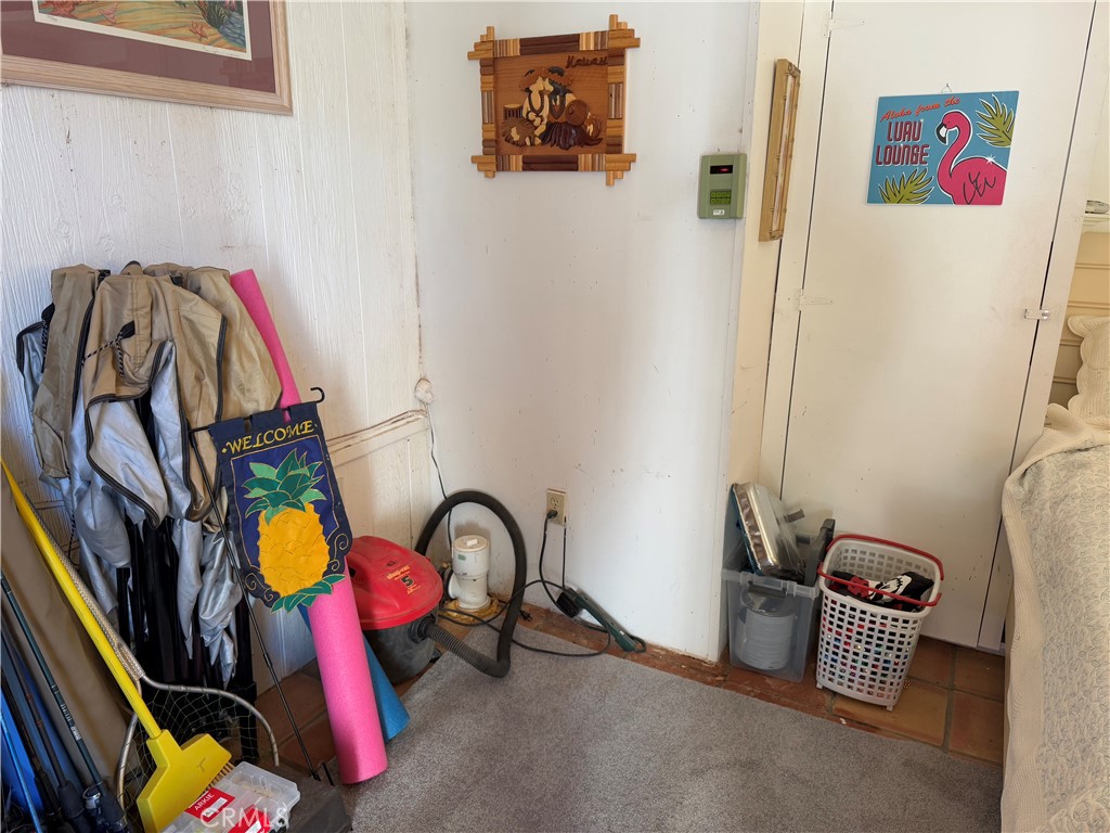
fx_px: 770
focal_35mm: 24
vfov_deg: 56.8
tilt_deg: -15.0
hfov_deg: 71.6
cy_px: 416
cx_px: 555
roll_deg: -0.3
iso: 125
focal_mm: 6.76
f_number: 1.78
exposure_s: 1/60
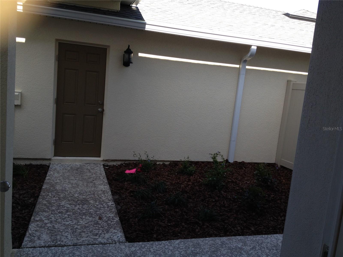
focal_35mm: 35
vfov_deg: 40.7
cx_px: 172
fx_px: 347
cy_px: 128
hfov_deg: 52.6
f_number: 2.4
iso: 50
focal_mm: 4.28
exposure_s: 1/272
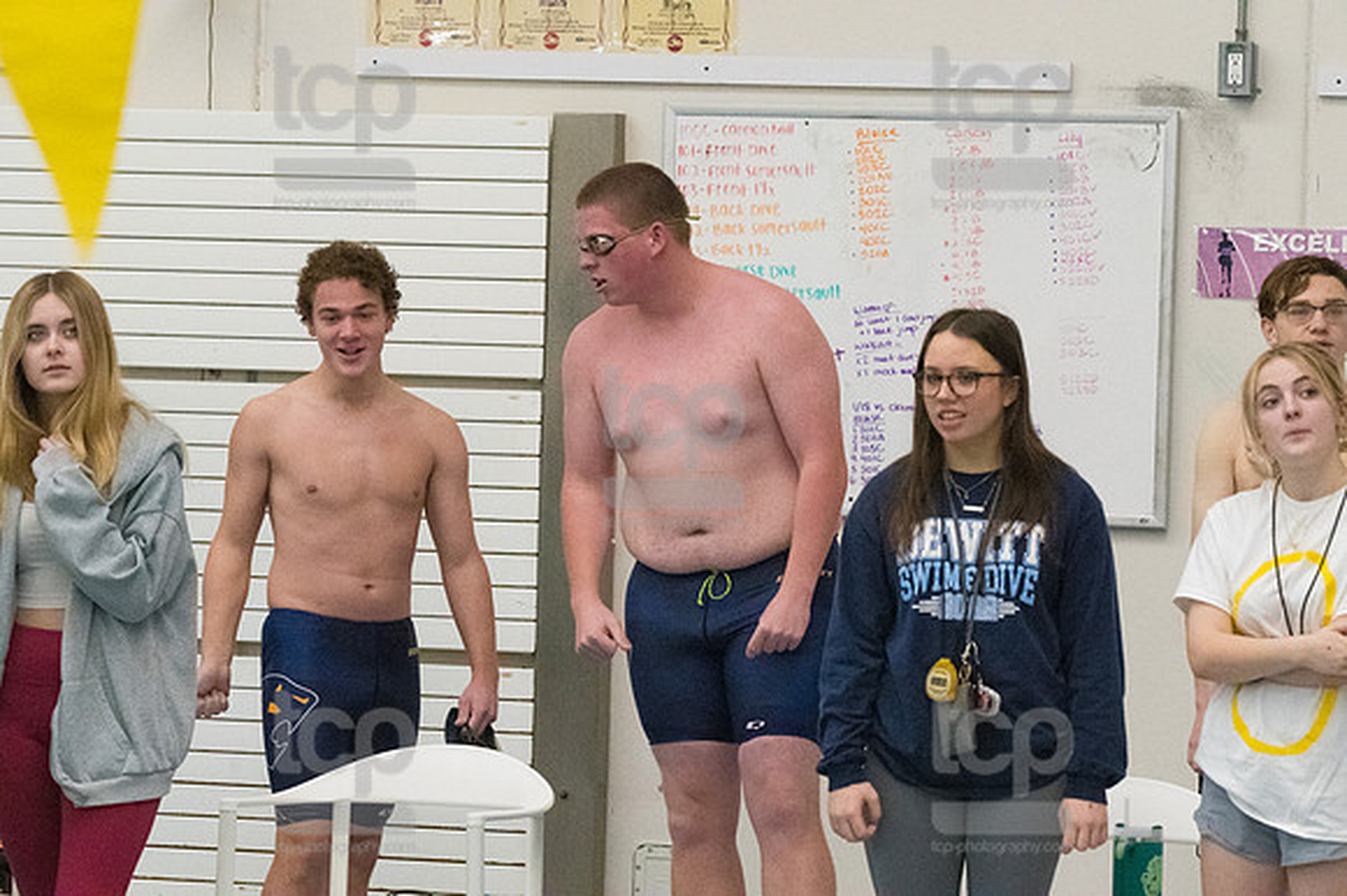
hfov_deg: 10.2
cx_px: 674
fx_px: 7554
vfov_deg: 6.8
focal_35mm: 202
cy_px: 448
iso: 10000
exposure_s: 1/1250
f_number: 5
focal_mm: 135
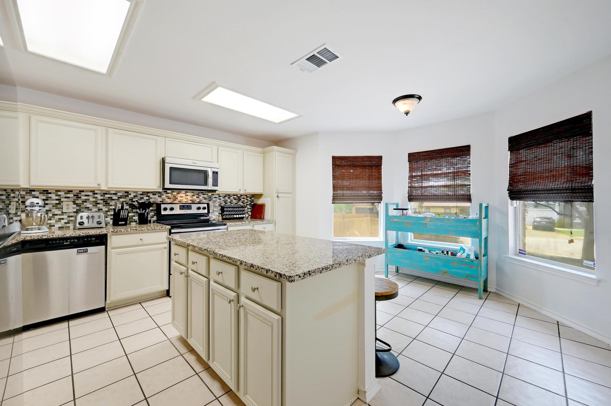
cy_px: 203
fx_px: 237
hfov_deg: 104.3
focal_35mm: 14
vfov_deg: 81.1
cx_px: 306
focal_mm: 14
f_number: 9
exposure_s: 1/60
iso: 1000
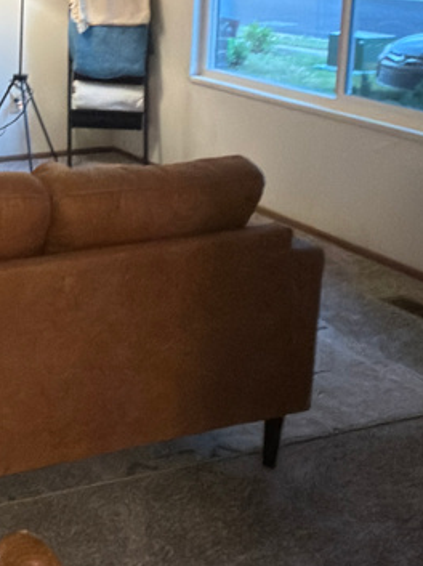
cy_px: 61
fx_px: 996
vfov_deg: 30.4
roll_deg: -0.6
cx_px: -157
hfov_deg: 21.3
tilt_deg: -9.2
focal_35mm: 61
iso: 320
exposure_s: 1/17
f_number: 2.2
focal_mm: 2.22
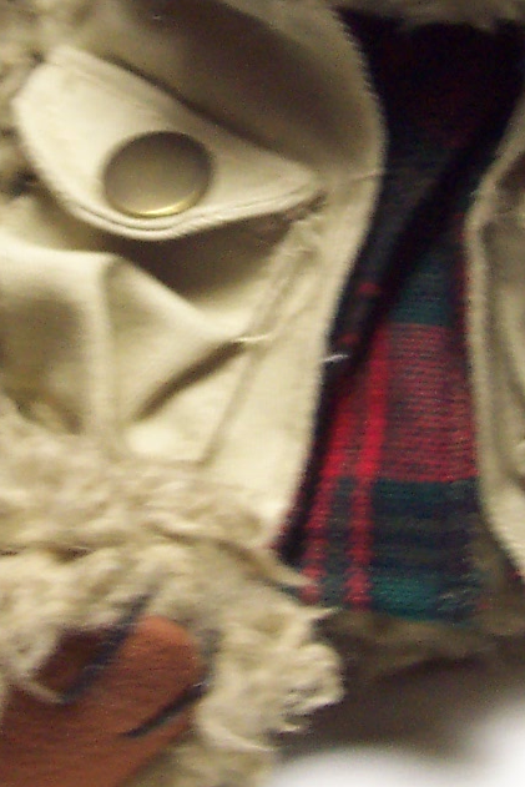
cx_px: 211
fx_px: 2208
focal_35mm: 101
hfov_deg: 13.6
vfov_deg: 20.0
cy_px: 186
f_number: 2.8
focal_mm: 5.6
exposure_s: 1/30
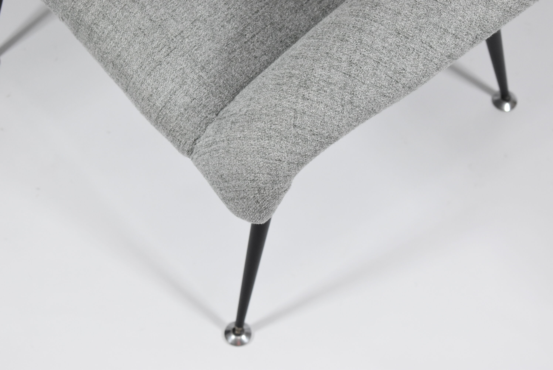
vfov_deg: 16.6
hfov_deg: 24.6
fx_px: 1268
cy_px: 185
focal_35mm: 82
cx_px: 276
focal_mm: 55
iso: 1600
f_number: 5.6
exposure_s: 1/125
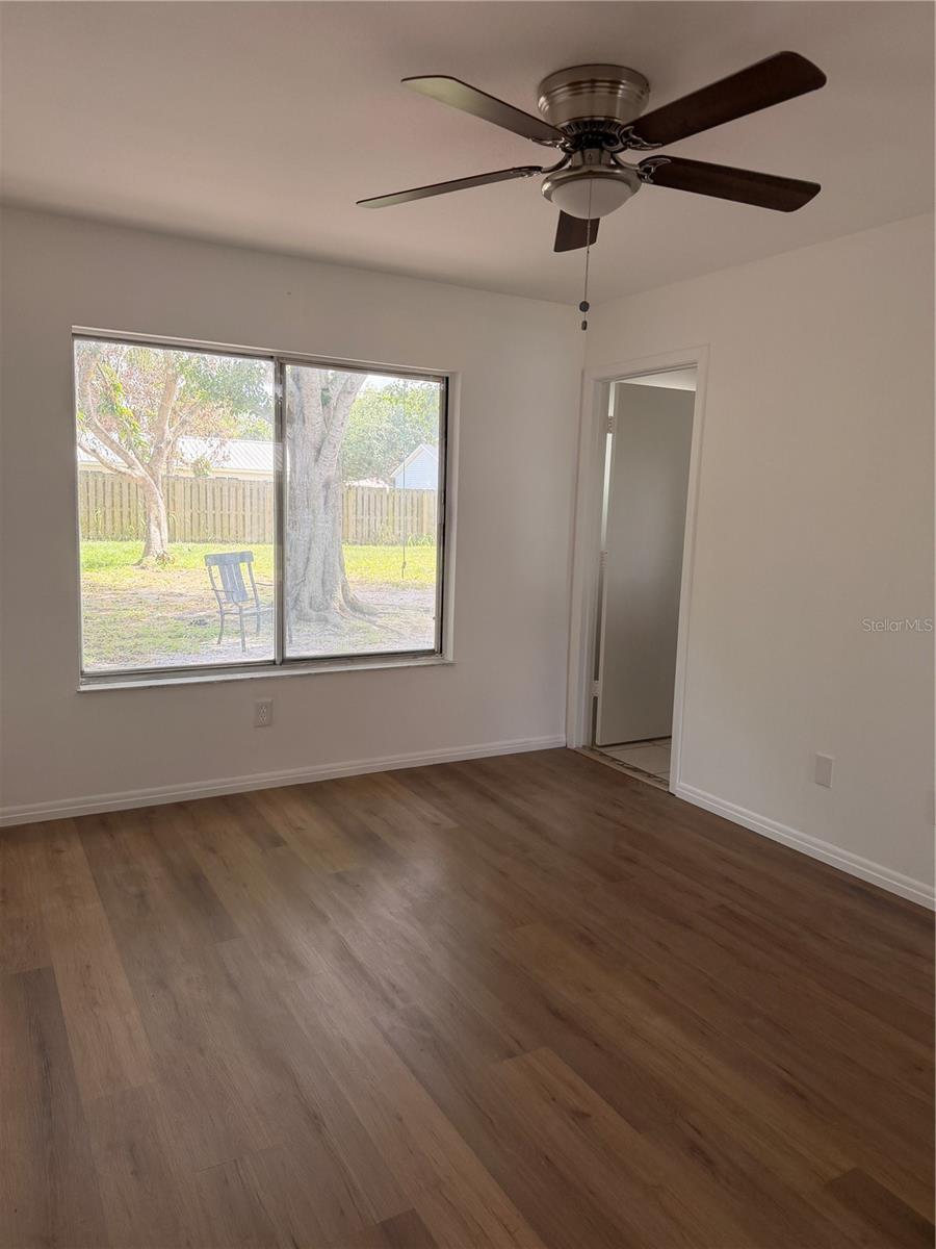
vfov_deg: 71.6
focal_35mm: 24
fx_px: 865
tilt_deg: -6.9
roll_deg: -2.0
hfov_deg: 56.8
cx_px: 468
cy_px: 624
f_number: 1.78
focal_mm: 6.76
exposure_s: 1/211
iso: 160
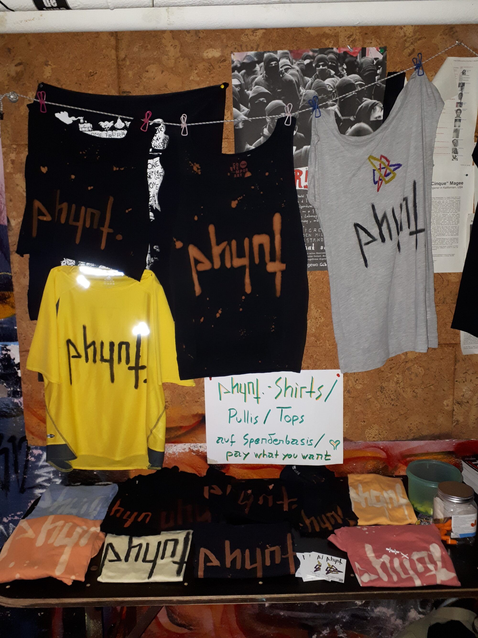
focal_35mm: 27
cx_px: 239
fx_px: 497
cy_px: 319
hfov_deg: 51.4
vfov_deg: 65.3
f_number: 1.9
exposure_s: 1/17
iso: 35715
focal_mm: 3.6
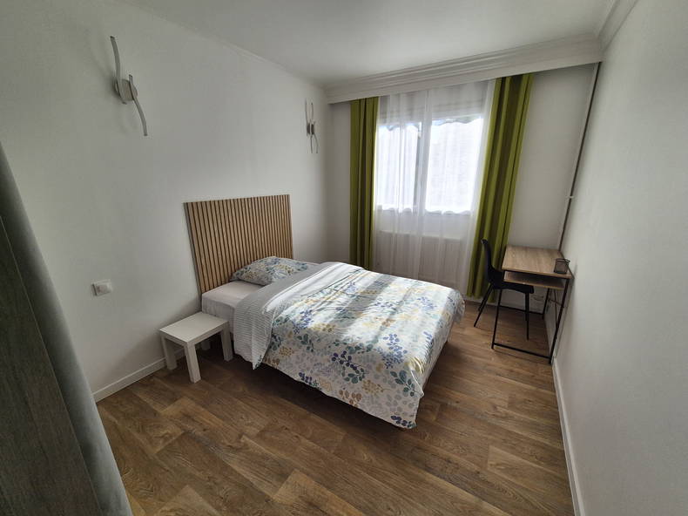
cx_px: 344
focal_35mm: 13
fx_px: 258
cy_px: 258
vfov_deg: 89.9
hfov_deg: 106.2
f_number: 2.2
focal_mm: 2.2
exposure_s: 1/1060
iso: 50
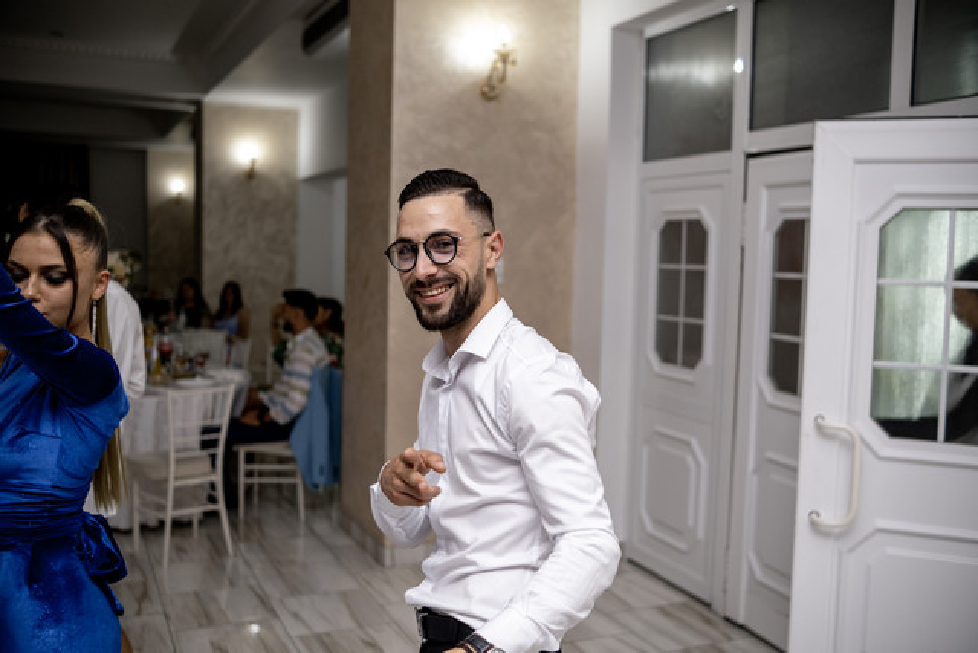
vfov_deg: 37.9
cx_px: 489
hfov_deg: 54.4
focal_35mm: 35
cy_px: 326
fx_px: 951
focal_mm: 23
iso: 640
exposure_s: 1/200
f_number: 1.8
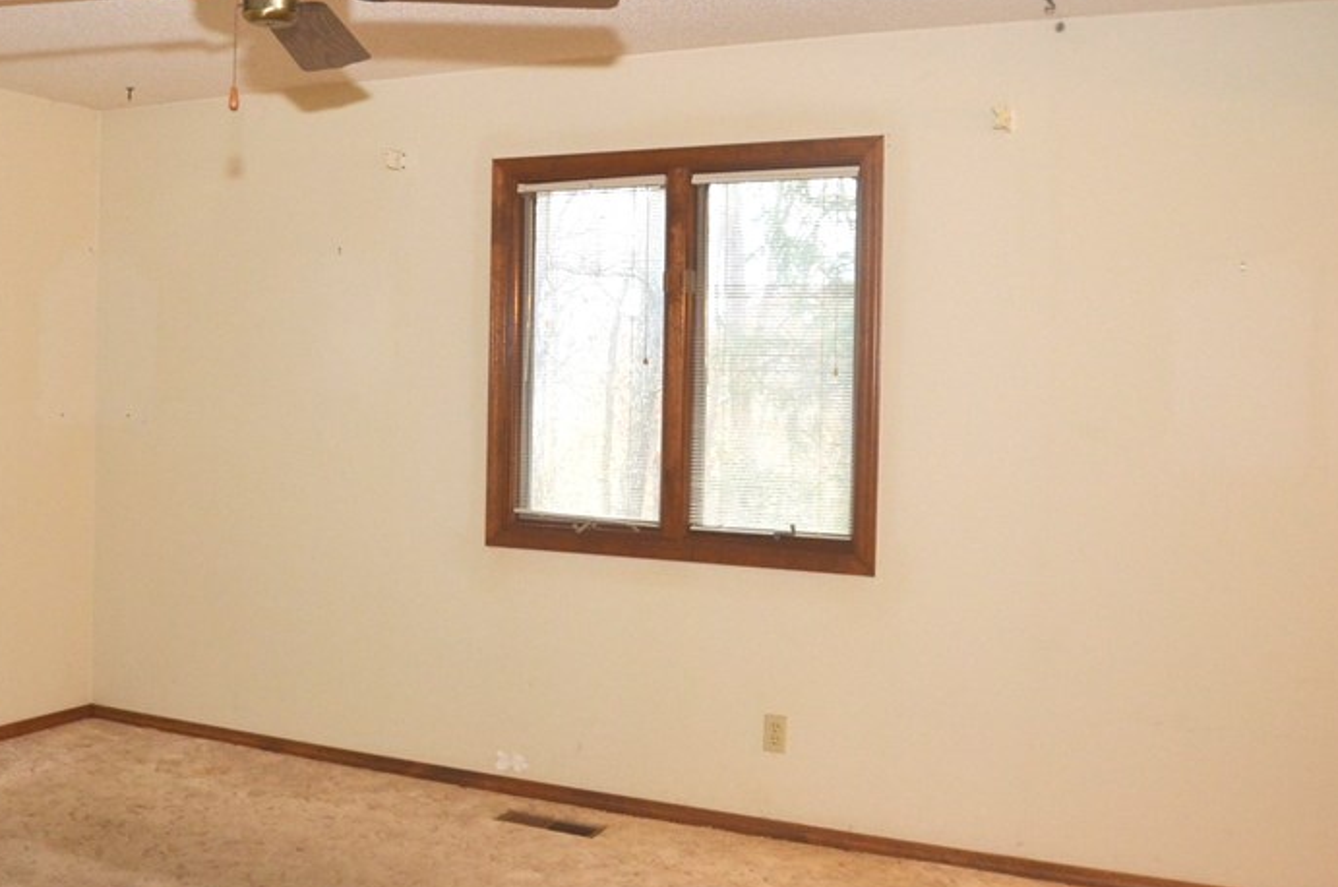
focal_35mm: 52
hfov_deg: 37.7
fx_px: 1929
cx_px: 406
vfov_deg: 25.9
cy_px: 375
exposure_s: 1/60
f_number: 4
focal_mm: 22
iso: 800
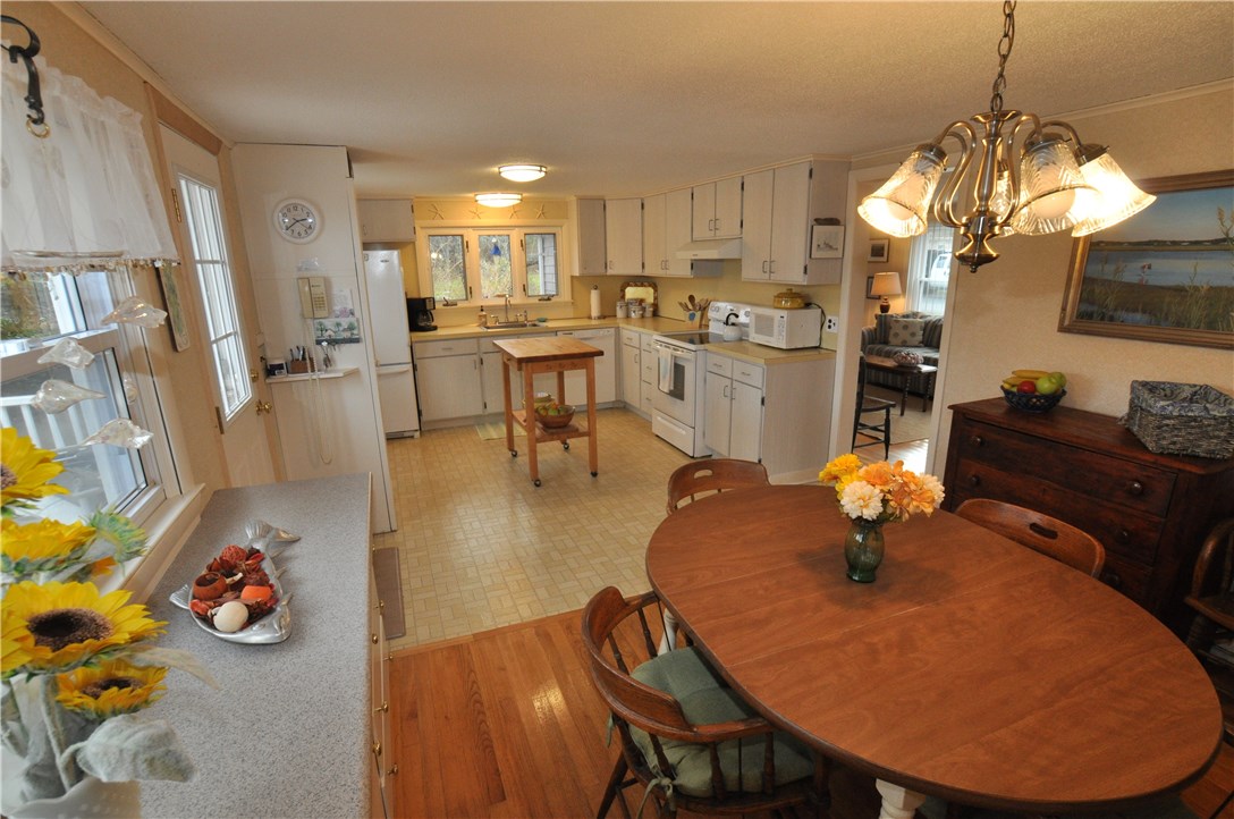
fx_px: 565
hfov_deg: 95.1
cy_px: 410
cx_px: 617
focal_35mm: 16
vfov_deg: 71.9
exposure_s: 1/20
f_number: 13
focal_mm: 11
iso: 800
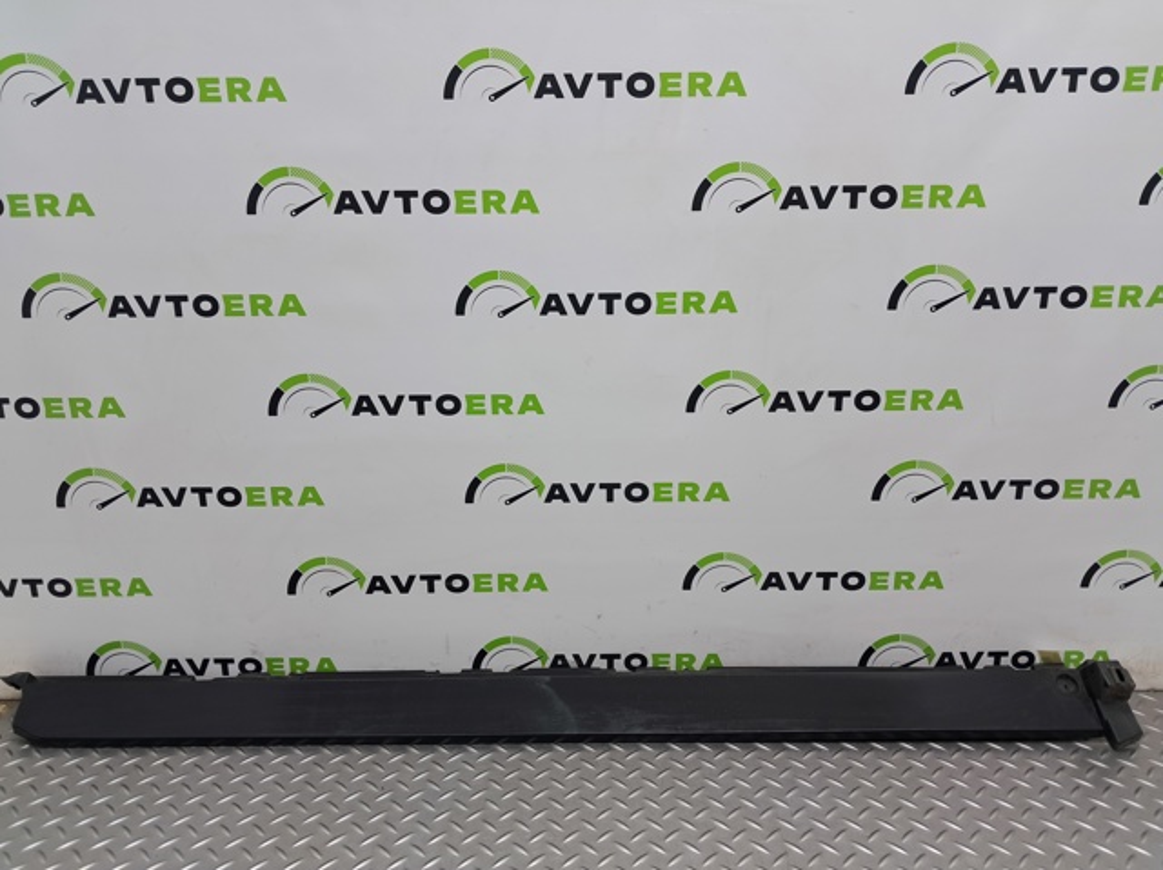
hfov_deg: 65.4
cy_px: 435
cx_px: 582
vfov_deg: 51.3
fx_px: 906
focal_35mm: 27
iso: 50
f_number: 1.8
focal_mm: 4
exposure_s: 1/50
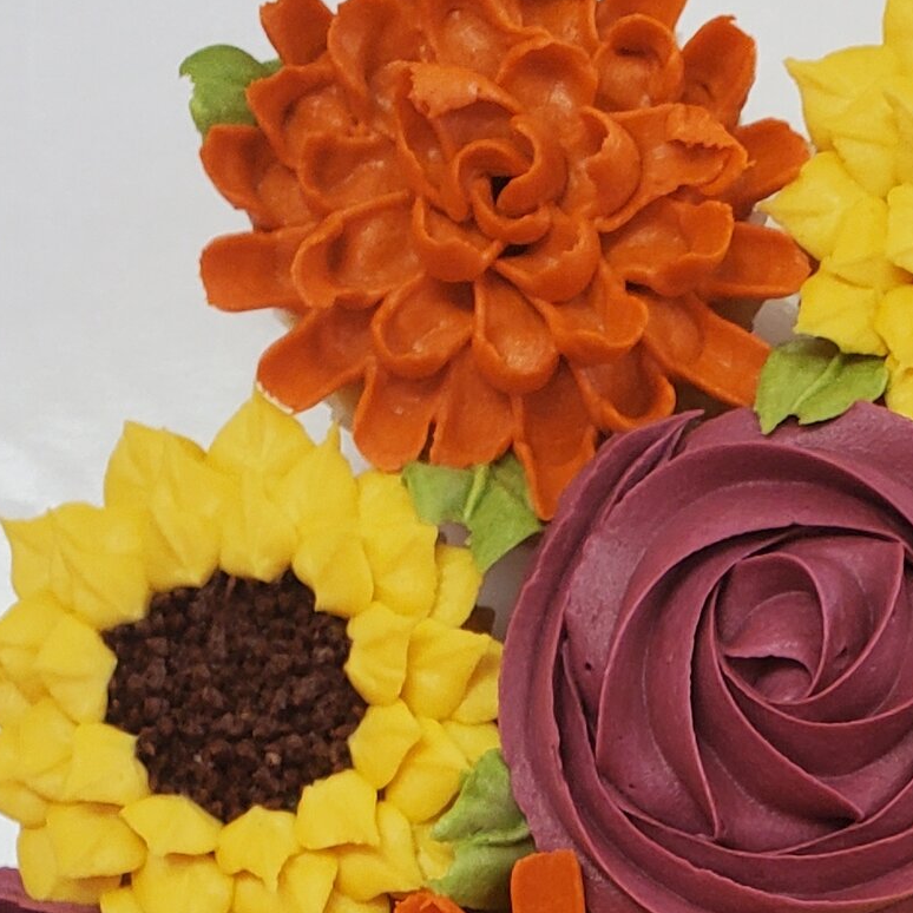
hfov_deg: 17.3
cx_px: 820
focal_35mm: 99
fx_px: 2954
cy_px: 1671
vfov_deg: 15.1
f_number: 2.4
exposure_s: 1/120
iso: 125
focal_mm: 4.3
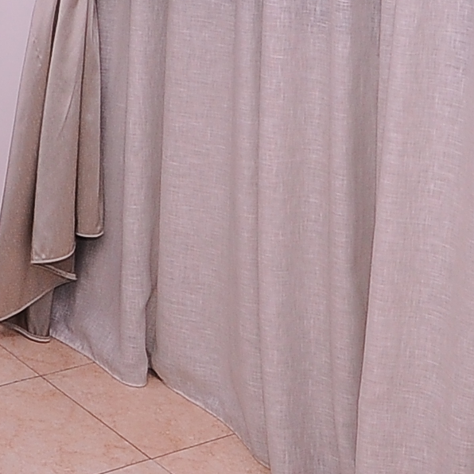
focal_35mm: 91
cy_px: -241
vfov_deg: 17.2
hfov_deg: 17.7
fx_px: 1410
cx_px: -173
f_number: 7.1
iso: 500
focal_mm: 15
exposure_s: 1/250
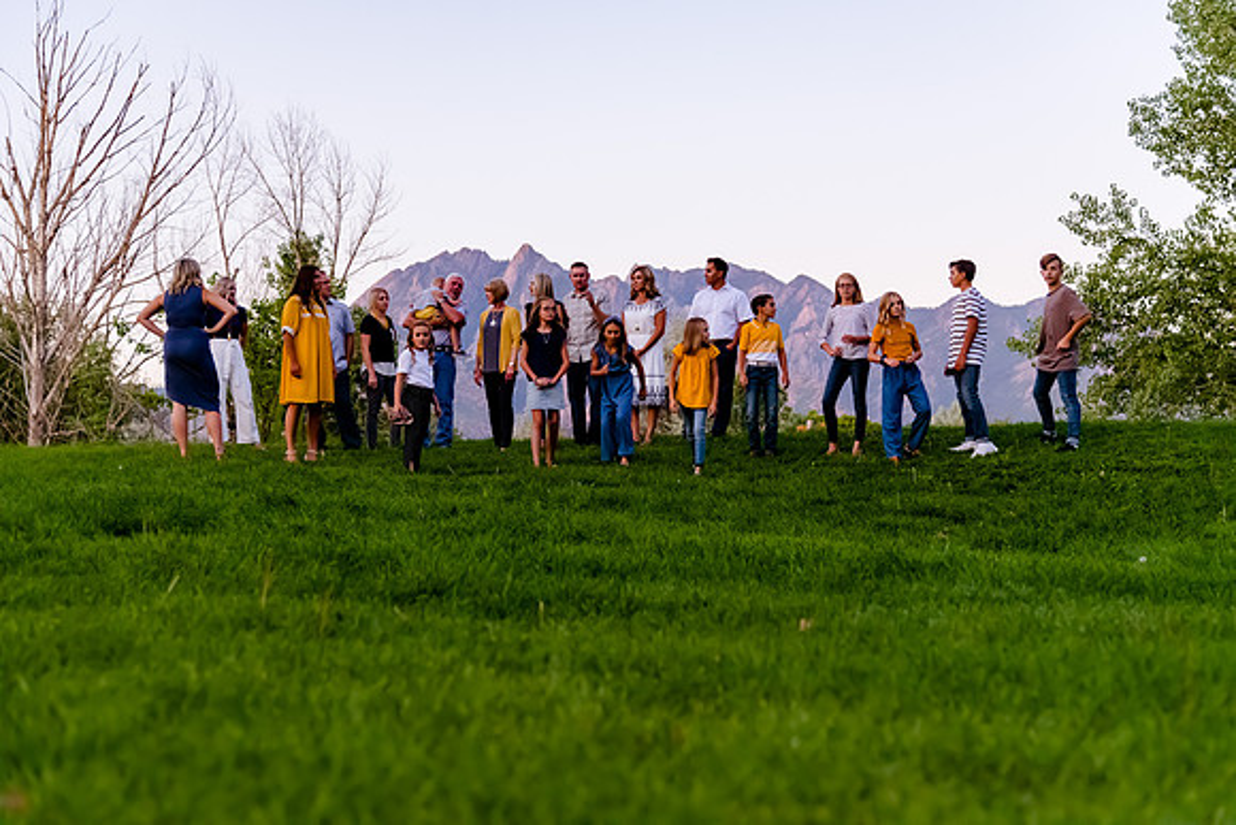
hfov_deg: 38.2
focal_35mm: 52
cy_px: 412
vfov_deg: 26.0
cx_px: 618
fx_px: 1786
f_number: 4
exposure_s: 1/500
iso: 3200
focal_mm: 52
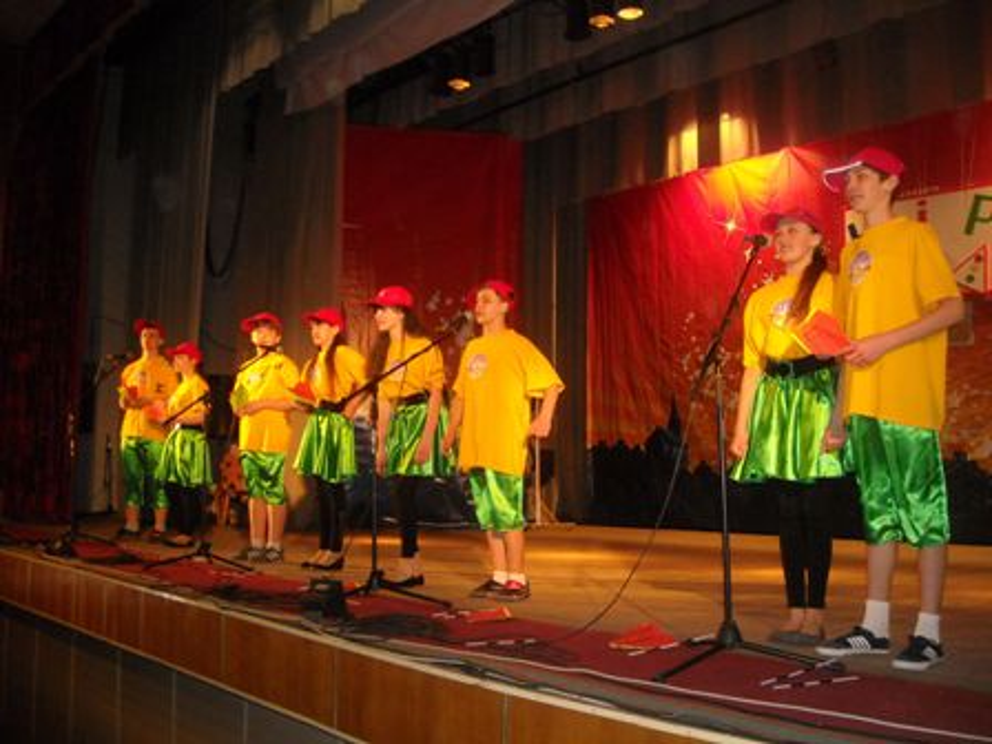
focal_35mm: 35
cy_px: 372
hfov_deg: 52.6
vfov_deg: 40.7
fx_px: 1003
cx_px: 496
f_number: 2.8
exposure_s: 1/60
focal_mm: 5.7
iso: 400
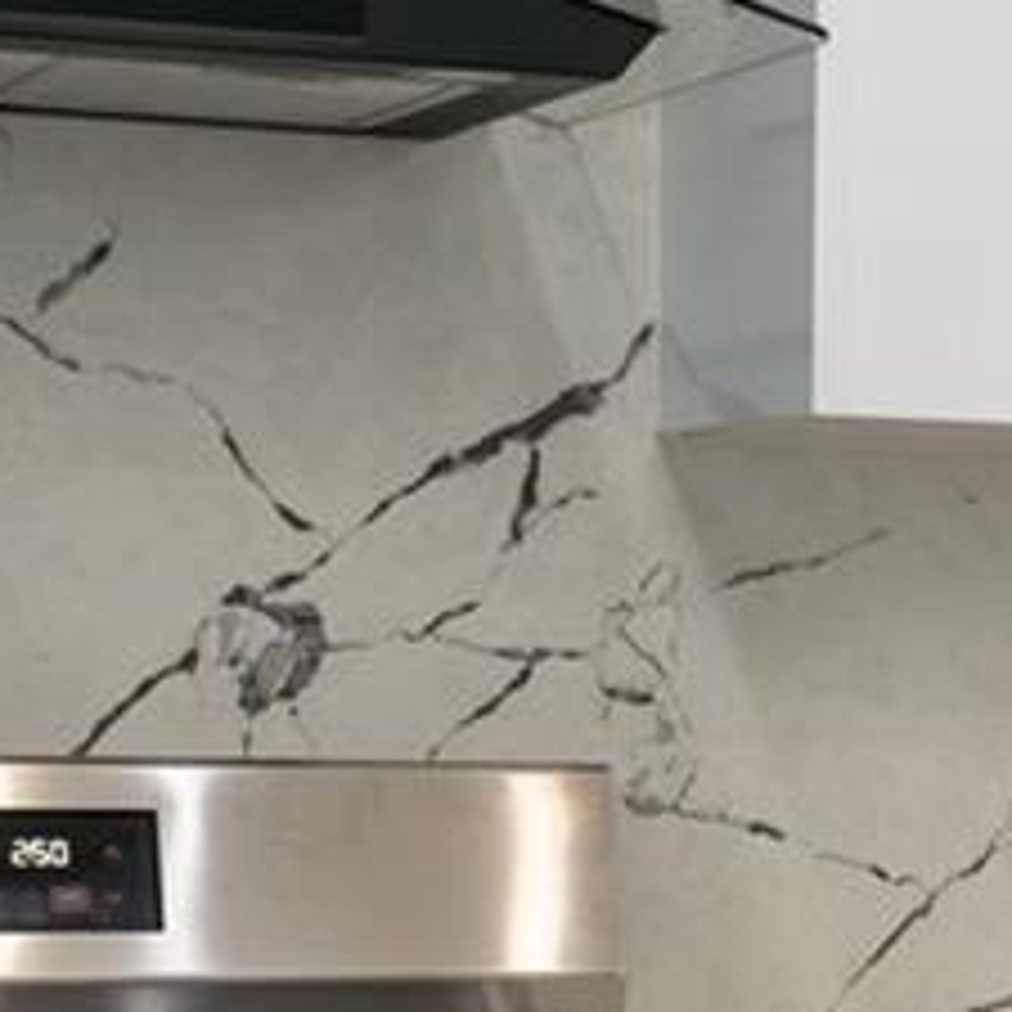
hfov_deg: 11.6
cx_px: 1489
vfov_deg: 11.9
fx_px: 4796
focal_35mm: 145
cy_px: 958
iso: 320
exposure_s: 1/200
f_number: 5.6
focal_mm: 24
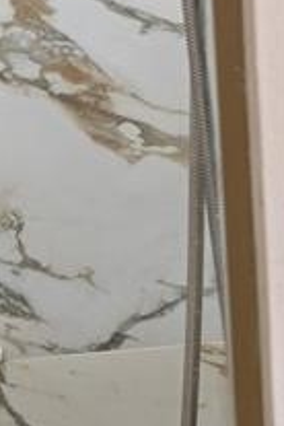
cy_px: 477
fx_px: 1029
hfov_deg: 11.1
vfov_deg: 22.0
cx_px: -531
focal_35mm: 87
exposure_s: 1/15
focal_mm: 10
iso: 250
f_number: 4
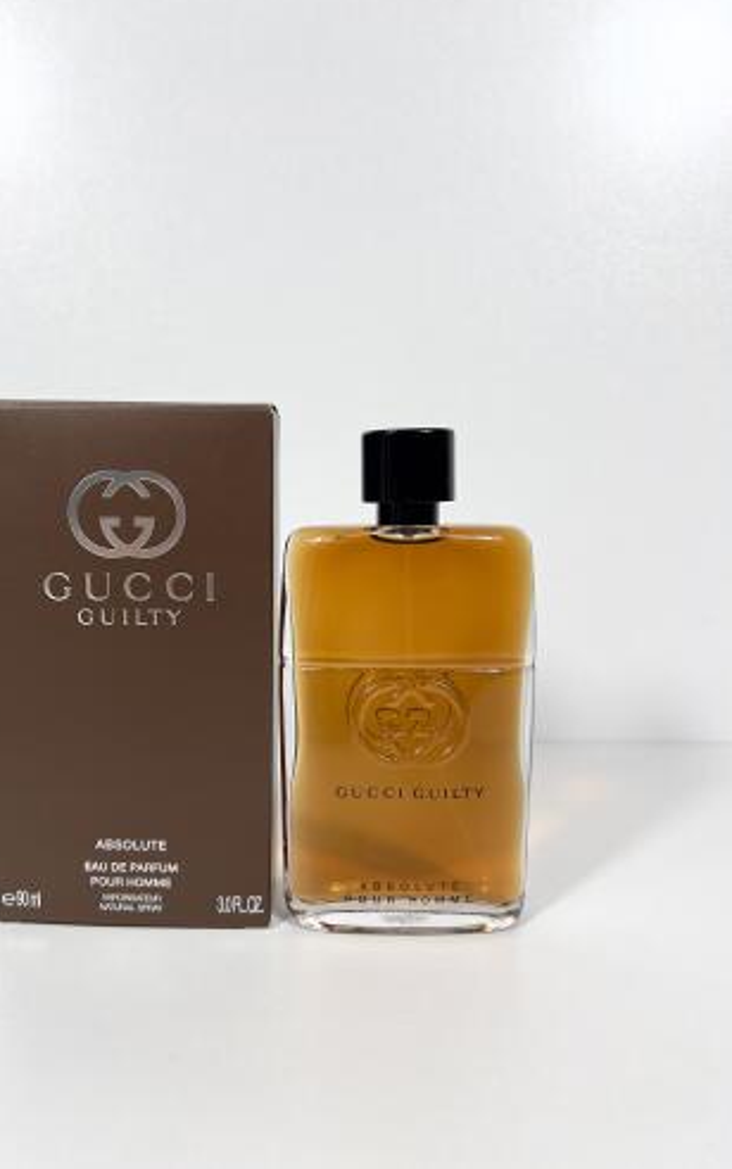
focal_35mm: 28
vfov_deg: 66.4
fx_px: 893
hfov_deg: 44.3
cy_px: 577
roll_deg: +0.2
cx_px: 291
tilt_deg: -6.1
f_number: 1.5
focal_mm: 5.7
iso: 50
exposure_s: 1/555
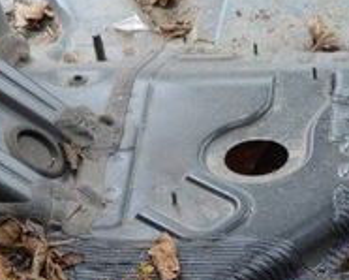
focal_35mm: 155
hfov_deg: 11.7
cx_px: 572
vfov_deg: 9.8
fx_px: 1602
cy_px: 377
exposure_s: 1/80
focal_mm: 20
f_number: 4.5
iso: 400
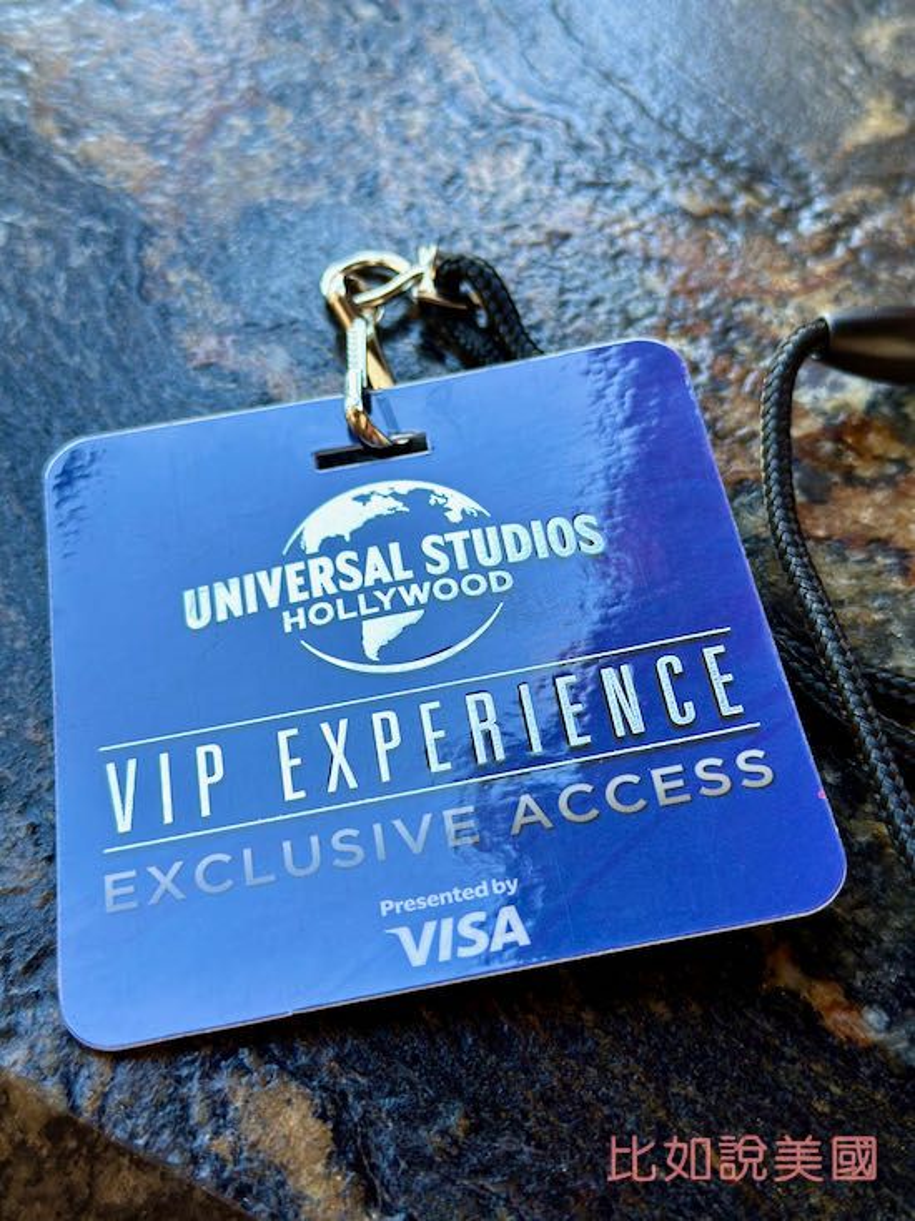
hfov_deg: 30.2
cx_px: 458
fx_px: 1693
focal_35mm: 48
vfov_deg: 39.7
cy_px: 610
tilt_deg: -55.9
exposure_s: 1/121
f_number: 1.78
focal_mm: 6.86
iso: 50
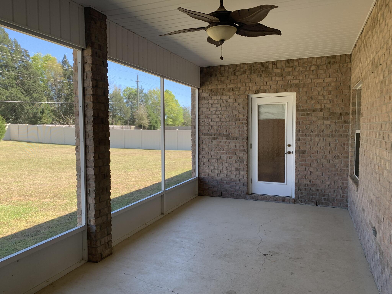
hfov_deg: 67.3
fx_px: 294
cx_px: 196
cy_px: 147
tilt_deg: +0.9
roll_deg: -1.1
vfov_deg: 53.1
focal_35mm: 26
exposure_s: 1/122
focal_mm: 4.25
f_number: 1.8
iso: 25
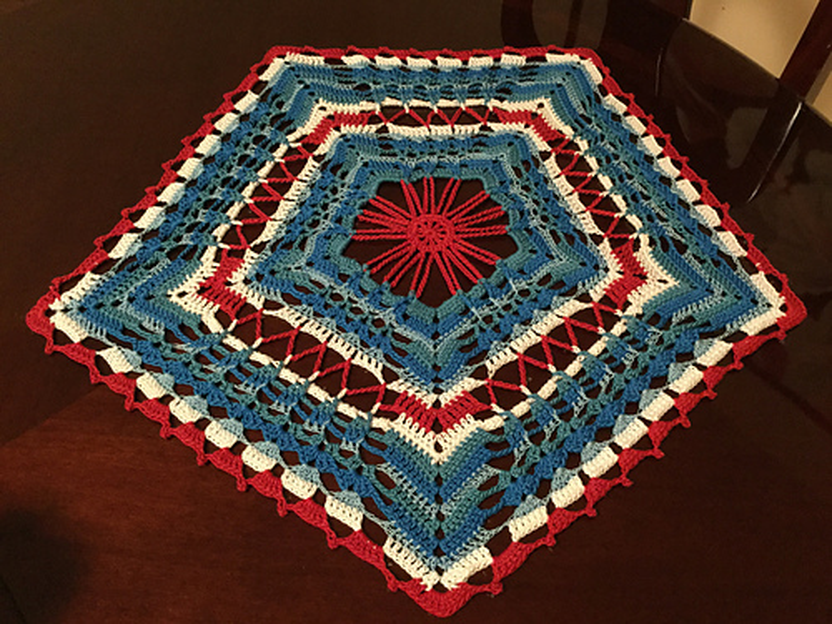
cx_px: 416
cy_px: 312
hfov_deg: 58.4
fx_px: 745
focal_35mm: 31
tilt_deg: -54.7
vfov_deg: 45.4
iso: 200
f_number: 2.4
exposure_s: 1/15
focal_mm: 3.3
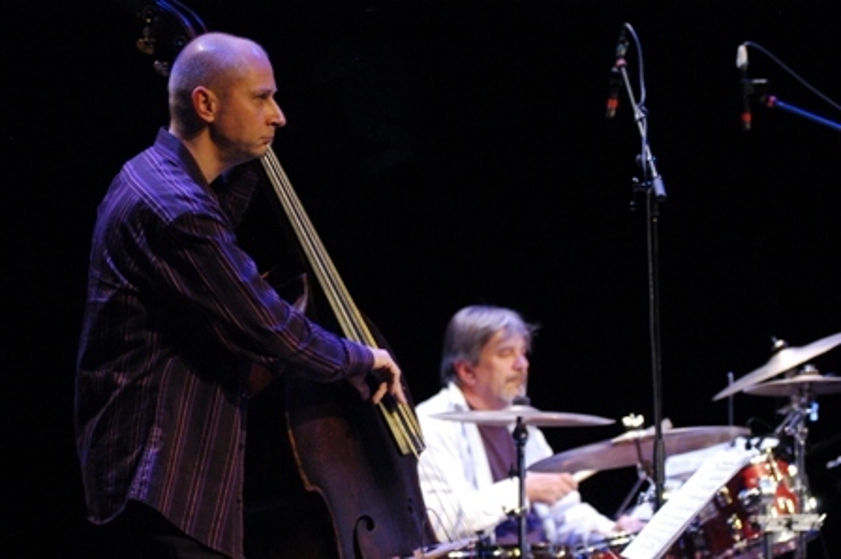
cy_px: 280
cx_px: 420
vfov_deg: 11.4
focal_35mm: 120
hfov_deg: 17.1
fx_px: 2801
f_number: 2.8
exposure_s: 1/60
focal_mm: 80
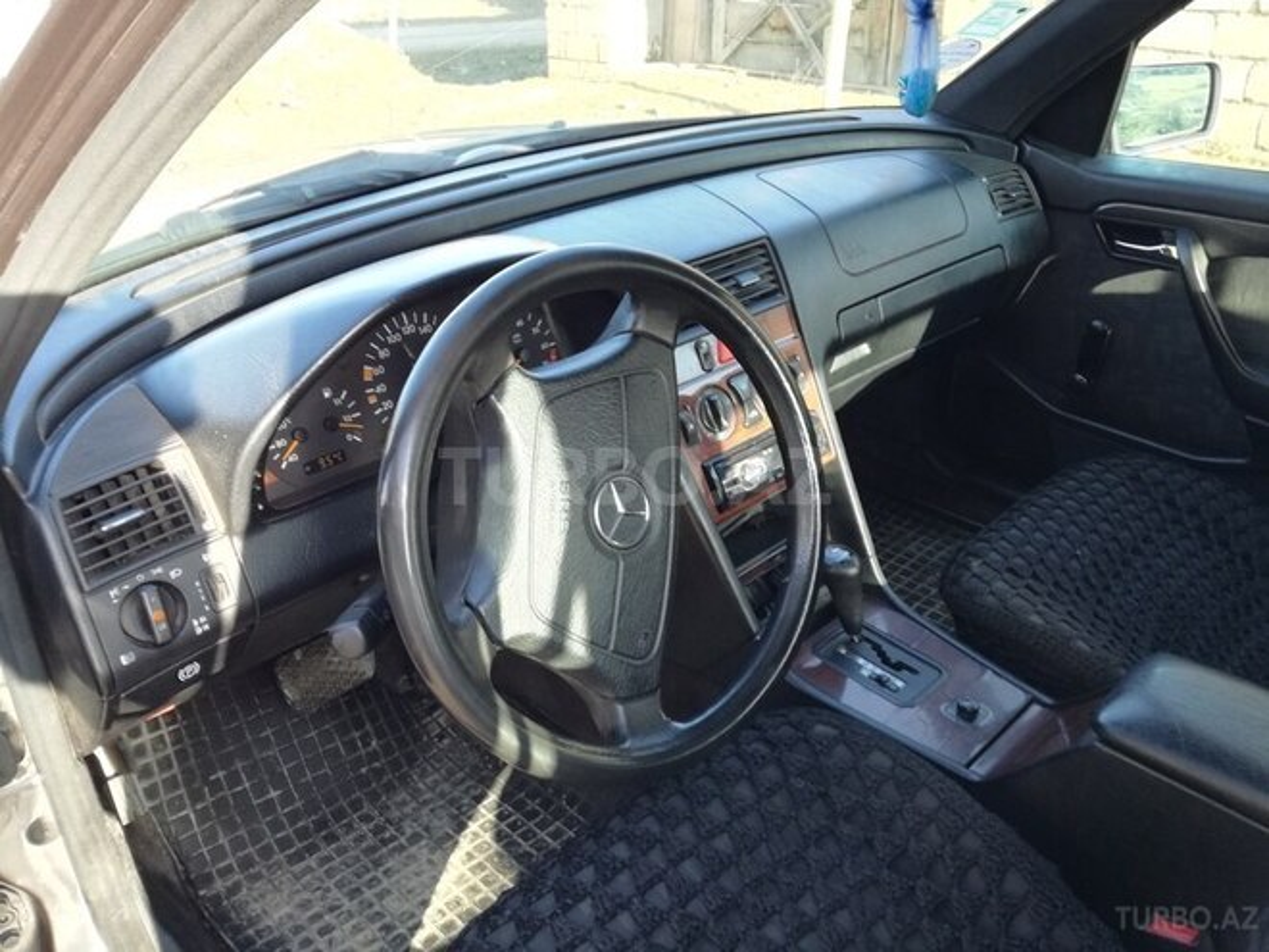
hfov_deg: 65.3
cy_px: 476
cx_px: 634
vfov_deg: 51.4
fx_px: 990
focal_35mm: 27
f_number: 2
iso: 80
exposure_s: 1/50
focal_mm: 3.79
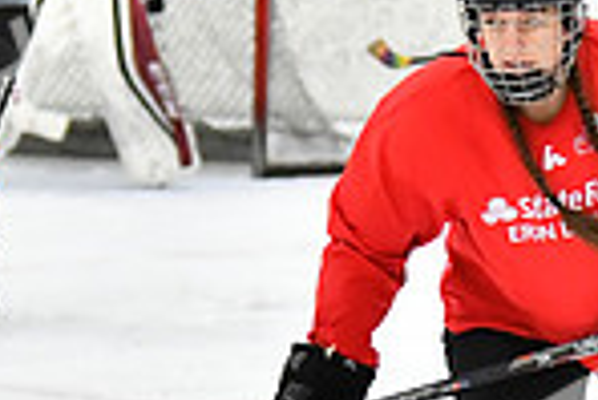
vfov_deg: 2.7
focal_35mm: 506
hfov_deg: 4.1
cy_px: 463
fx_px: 8413
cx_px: 473
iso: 5000
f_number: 2.8
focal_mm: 86
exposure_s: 1/1250
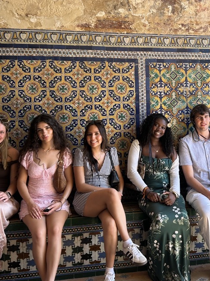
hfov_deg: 31.0
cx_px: 153
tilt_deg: +2.2
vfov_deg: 41.2
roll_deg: +0.8
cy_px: 124
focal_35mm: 46
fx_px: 372
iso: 40
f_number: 1.5
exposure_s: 1/167
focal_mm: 5.7
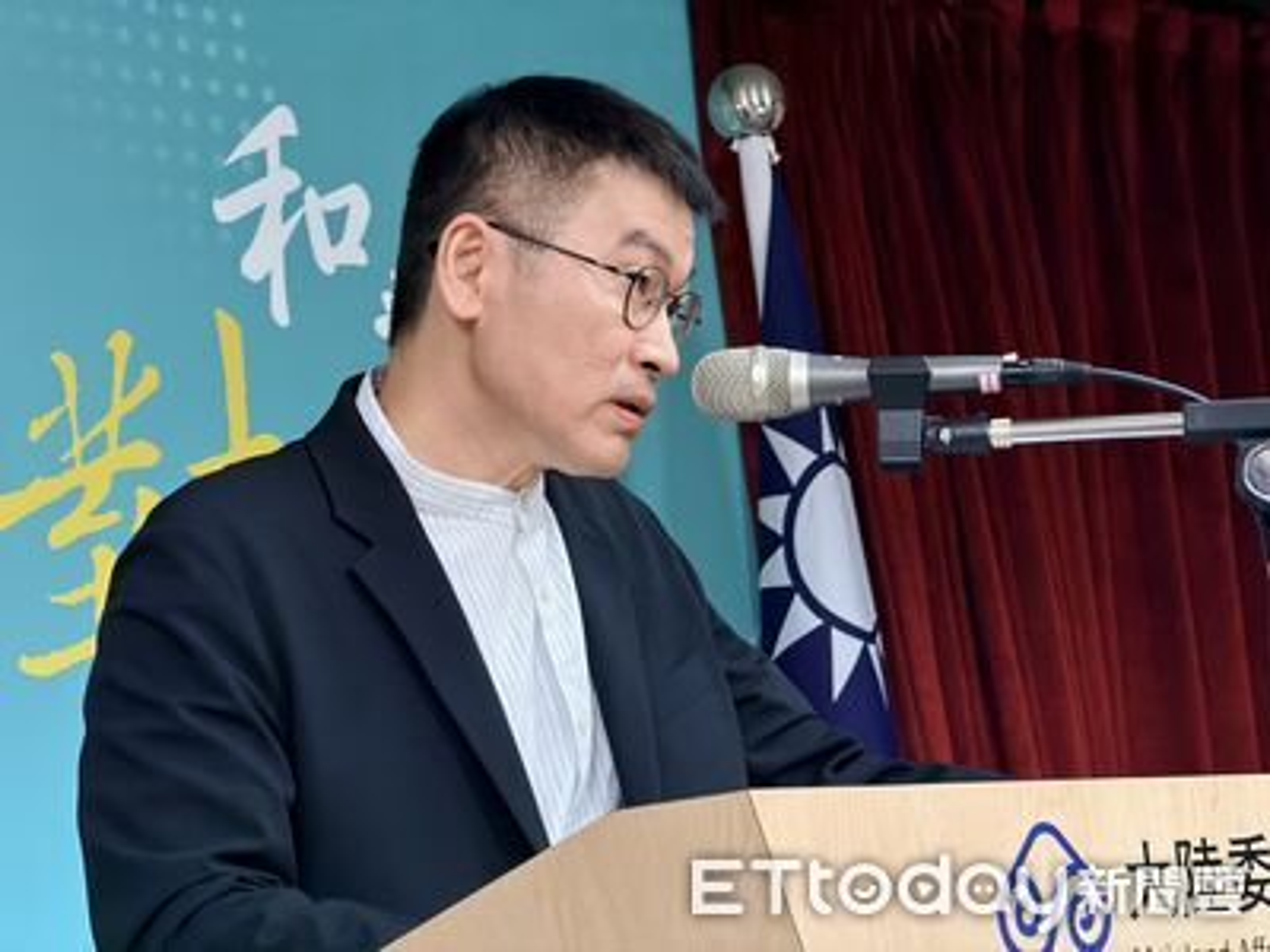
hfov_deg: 19.6
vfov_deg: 14.8
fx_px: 3669
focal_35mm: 100
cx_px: 635
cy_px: 476
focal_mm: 16.89
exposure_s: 1/120
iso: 400
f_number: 2.8
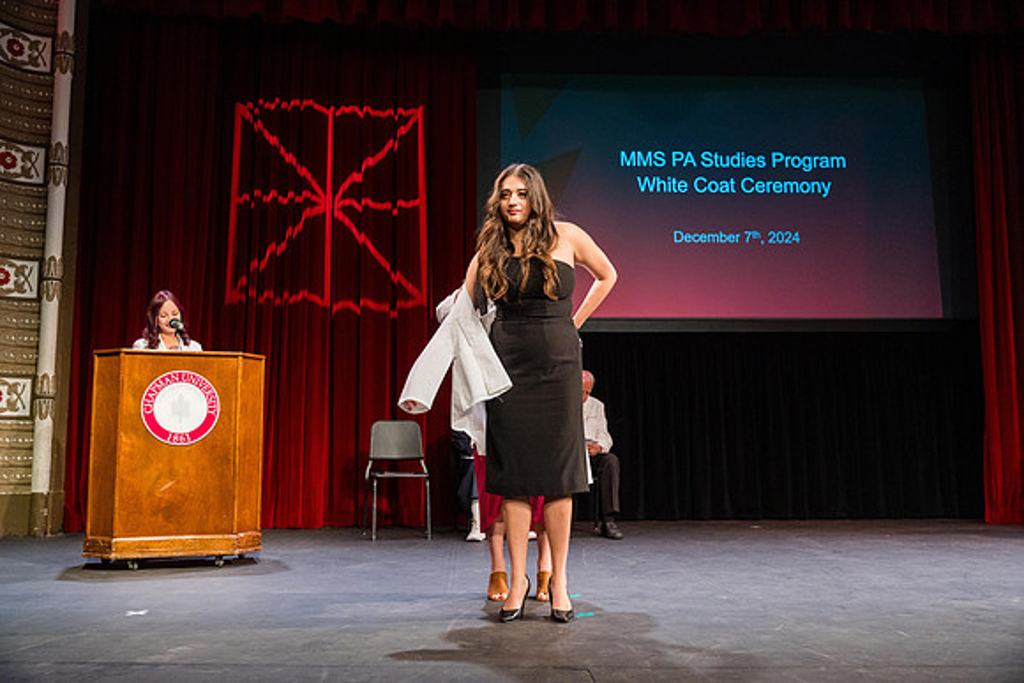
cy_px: 342
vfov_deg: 39.2
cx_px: 512
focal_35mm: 34
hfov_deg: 56.2
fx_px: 959
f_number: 3.5
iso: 1250
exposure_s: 1/320
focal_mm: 33.7
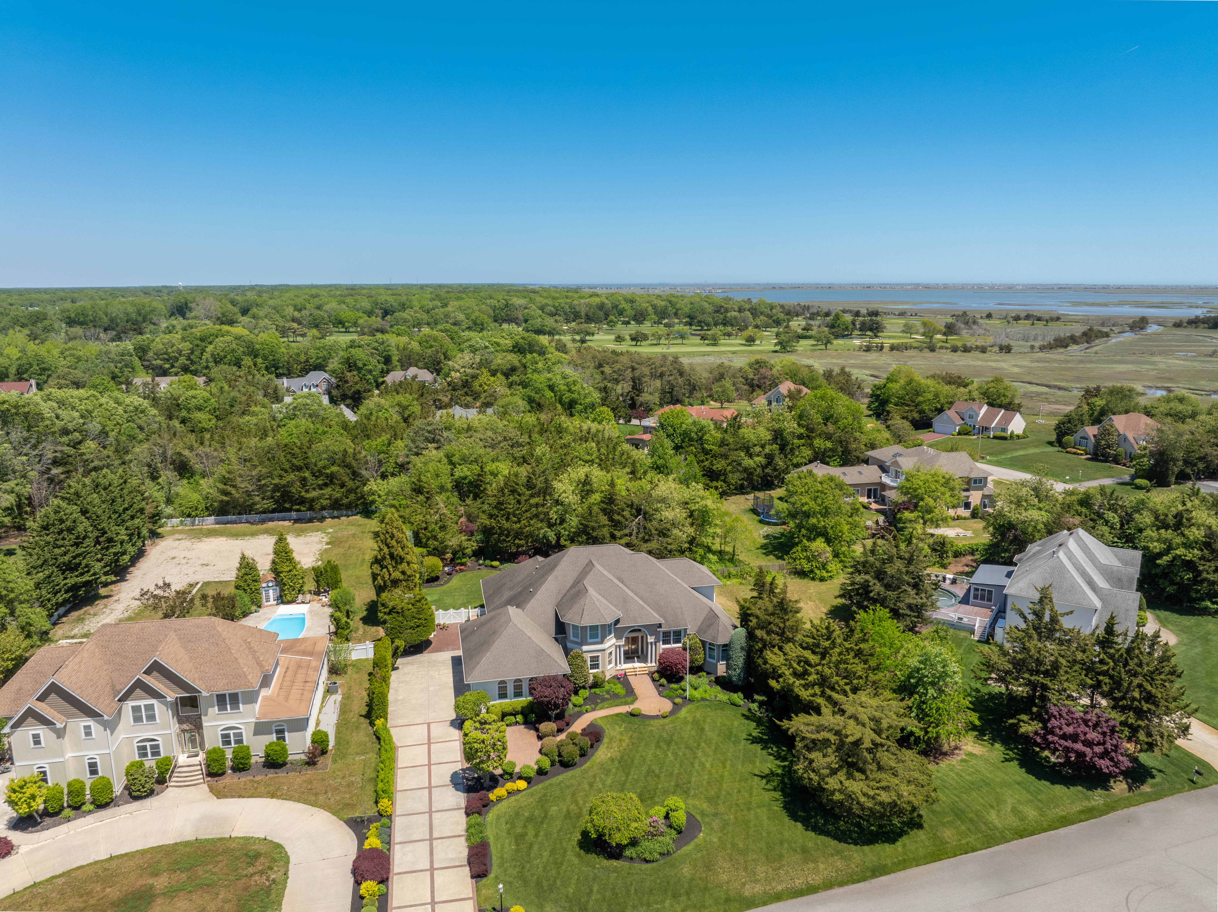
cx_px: 609
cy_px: 456
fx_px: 844
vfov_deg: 56.8
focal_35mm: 24
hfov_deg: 71.6
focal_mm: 12.29
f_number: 5.6
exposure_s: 1/100
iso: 100
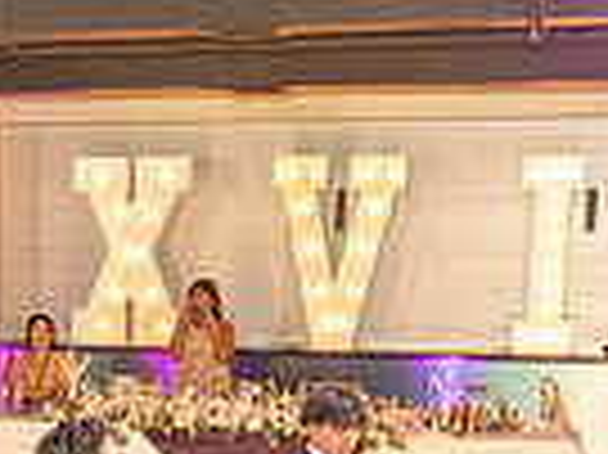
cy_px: 690
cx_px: 63
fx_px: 1737
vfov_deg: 13.9
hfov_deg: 19.5
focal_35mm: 99
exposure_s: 1/125
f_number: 3.5
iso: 1000
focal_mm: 24
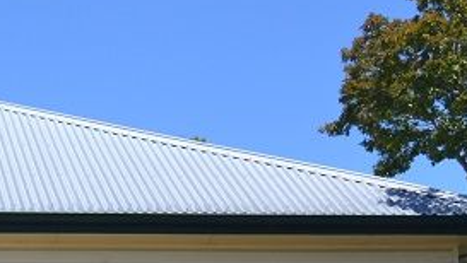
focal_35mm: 153
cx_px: -156
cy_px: 396
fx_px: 1896
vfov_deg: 7.8
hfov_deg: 13.5
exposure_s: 1/250
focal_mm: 26
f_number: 8
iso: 100
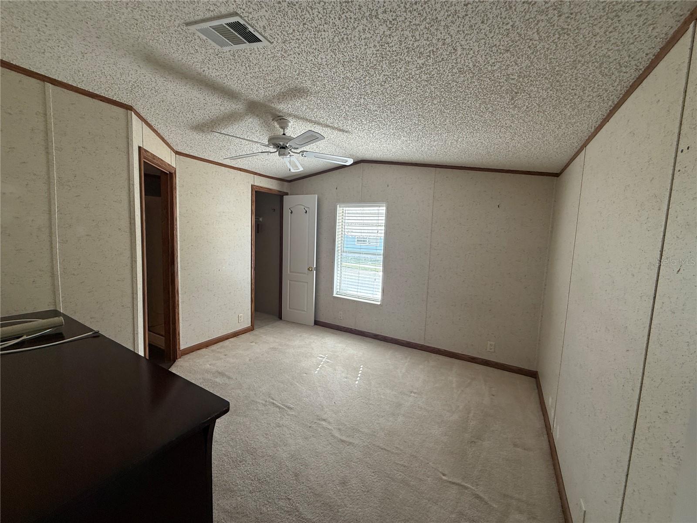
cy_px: 262
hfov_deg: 102.1
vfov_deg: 85.7
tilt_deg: -6.1
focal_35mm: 14
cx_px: 348
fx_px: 282
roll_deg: -2.8
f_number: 2.2
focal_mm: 2.22
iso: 100
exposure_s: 1/120
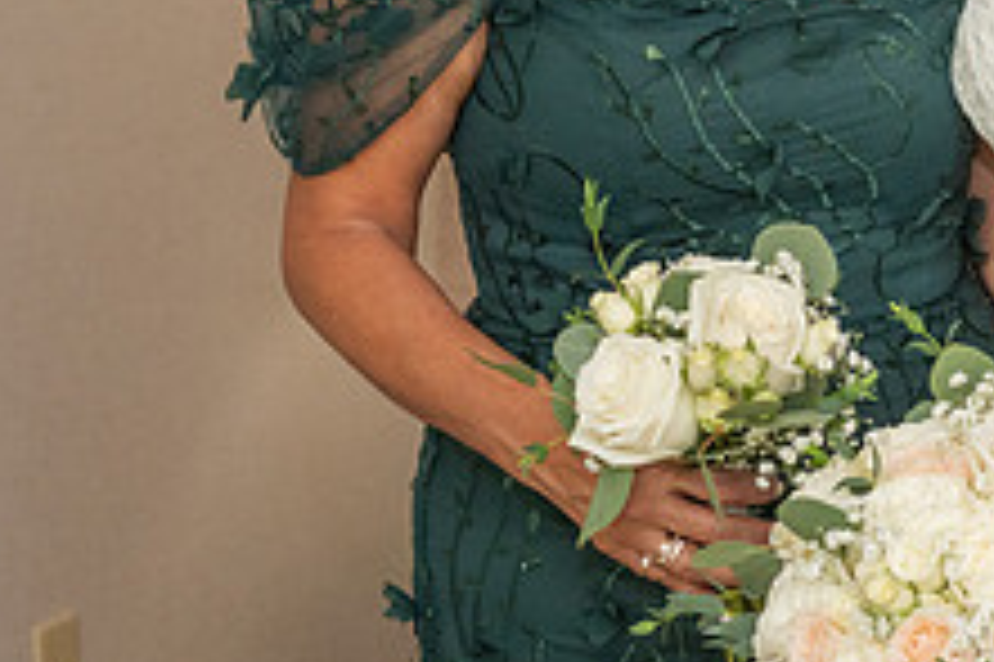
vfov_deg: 8.5
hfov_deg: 12.8
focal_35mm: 160
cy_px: 62
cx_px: 773
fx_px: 4414
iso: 800
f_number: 4.5
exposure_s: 1/160
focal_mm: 45
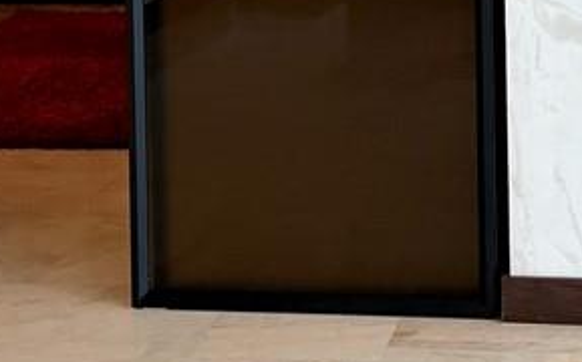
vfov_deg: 9.0
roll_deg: +1.3
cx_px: 405
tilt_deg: -3.2
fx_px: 2234
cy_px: -205
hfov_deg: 14.8
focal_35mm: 141
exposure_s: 1/120
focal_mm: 6.76
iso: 125
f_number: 1.78
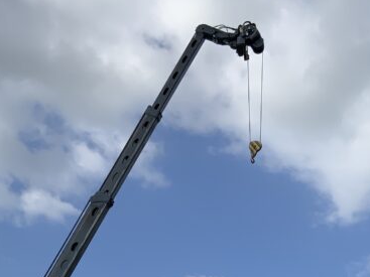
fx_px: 866
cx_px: 157
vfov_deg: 17.1
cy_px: 361
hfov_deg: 24.1
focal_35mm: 81
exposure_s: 1/1534
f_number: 1.8
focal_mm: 3
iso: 16
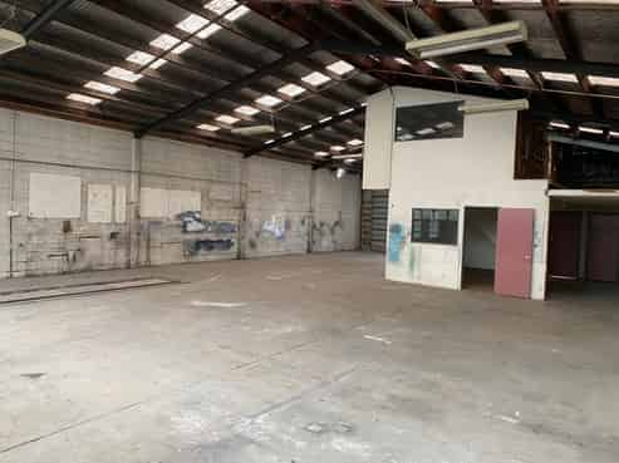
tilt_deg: -2.1
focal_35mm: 26
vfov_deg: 53.0
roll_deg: -2.3
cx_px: 310
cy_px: 232
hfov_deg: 67.3
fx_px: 465
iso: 250
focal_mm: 4.25
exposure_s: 1/60
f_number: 1.8
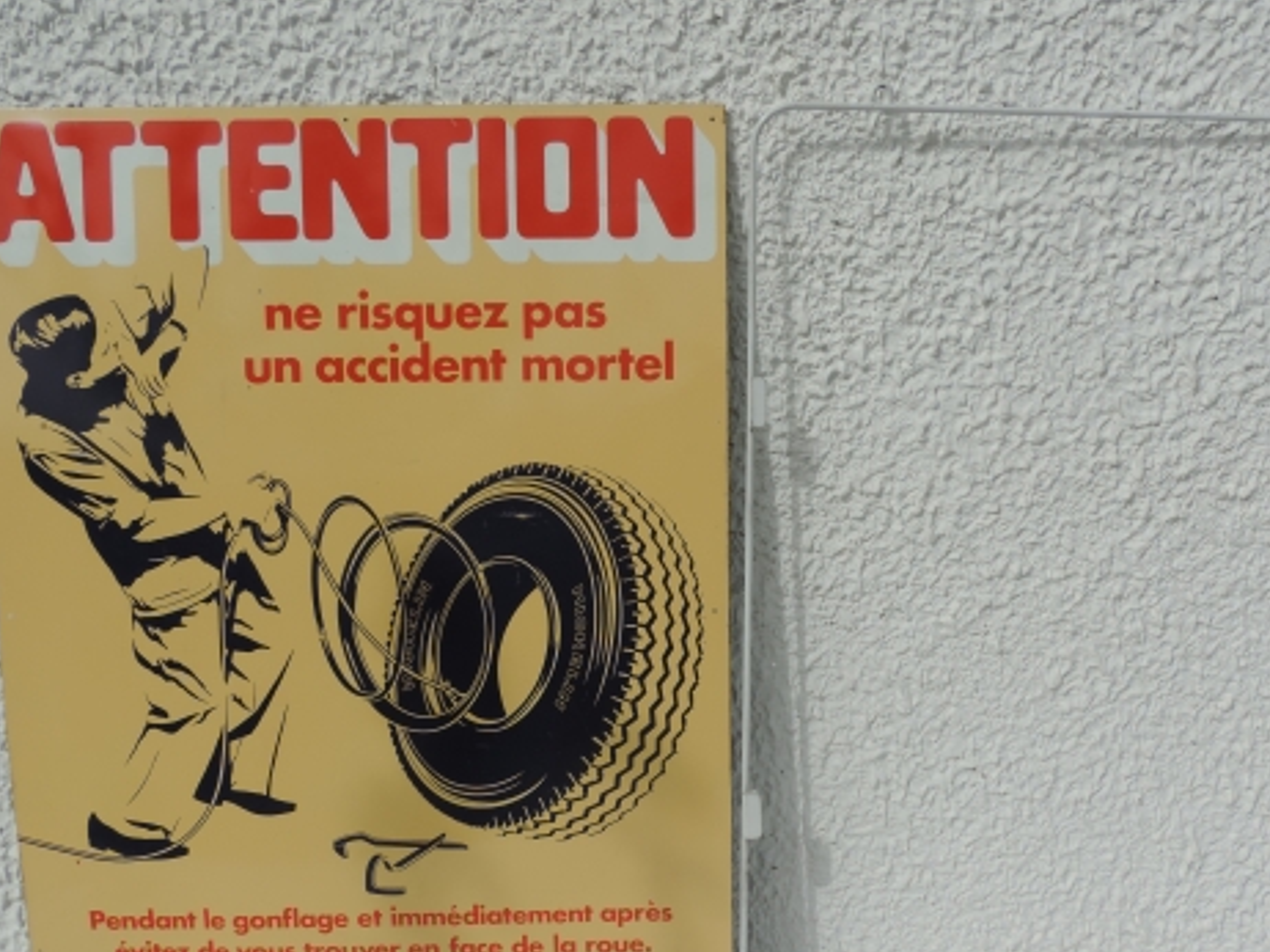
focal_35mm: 39
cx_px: 764
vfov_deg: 36.6
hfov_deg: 47.6
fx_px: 1430
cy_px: 583
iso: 80
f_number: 3.9
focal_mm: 5.3
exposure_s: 1/1250
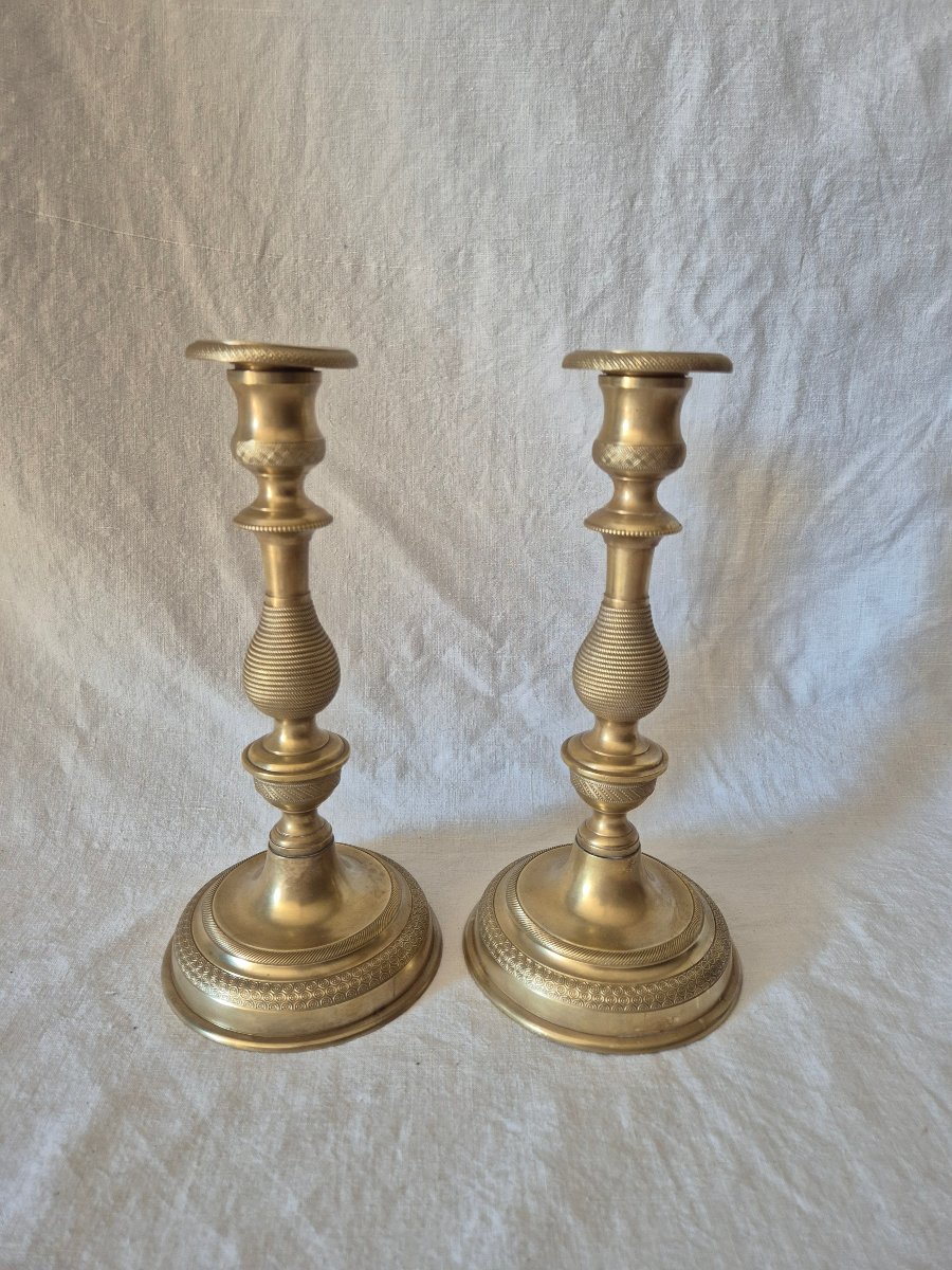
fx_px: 843
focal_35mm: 23
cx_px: 476
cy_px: 635
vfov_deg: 73.9
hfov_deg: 58.9
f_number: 1.8
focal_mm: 5.4
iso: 250
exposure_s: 1/100
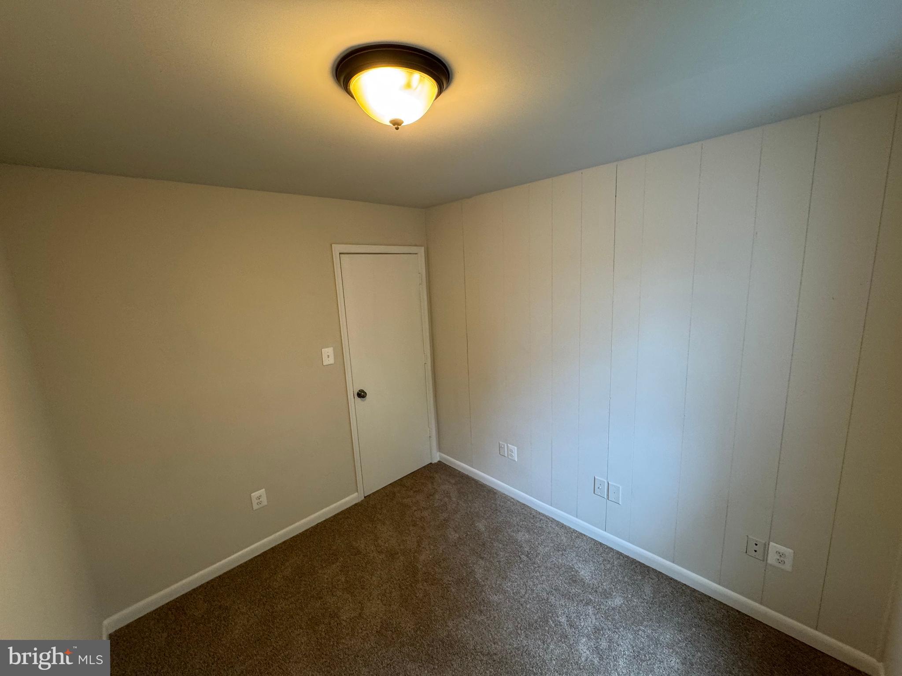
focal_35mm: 14
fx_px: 365
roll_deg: +2.8
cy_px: 338
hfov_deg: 102.1
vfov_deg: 85.7
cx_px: 451
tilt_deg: -10.9
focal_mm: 2.22
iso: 160
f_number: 2.2
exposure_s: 1/60
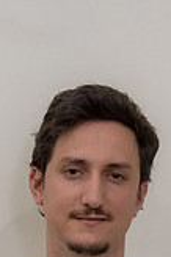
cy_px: 349
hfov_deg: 4.3
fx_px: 2256
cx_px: 83
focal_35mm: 316
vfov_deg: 6.5
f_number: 4
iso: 5000
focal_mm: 115
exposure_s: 1/80
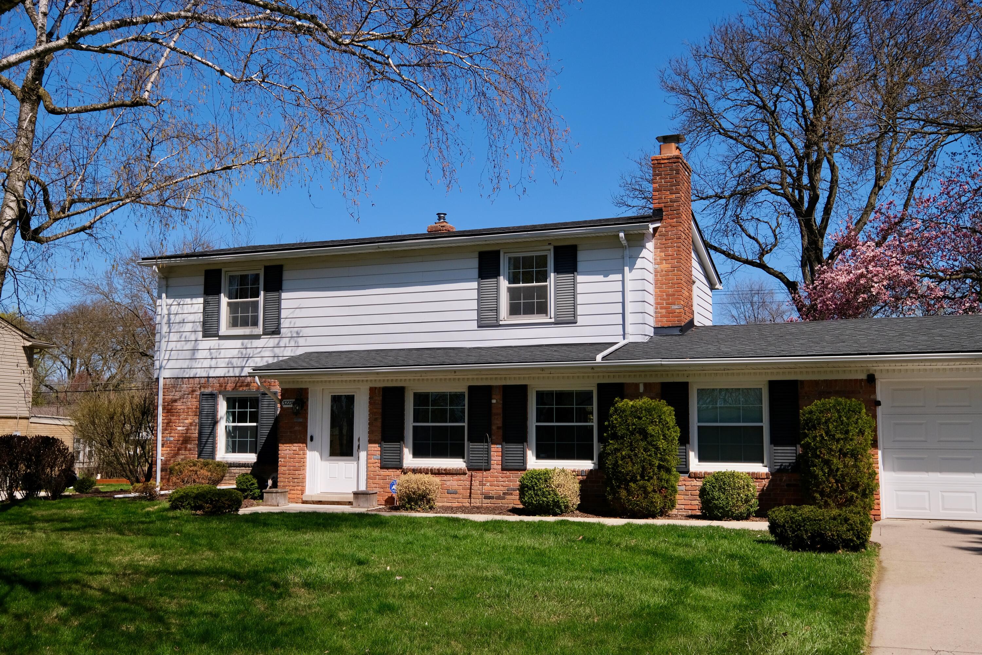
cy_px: 328
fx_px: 982
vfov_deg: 36.9
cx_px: 491
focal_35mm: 36
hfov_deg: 53.1
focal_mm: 24
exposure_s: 1/1500
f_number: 6.4
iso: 320
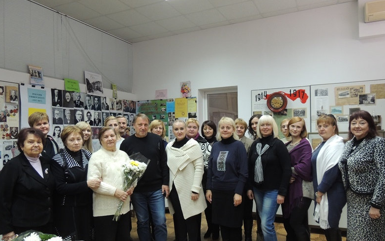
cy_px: 137
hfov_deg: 70.4
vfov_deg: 47.5
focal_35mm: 26
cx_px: 195
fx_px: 273
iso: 400
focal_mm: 4.3
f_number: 3
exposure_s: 1/25
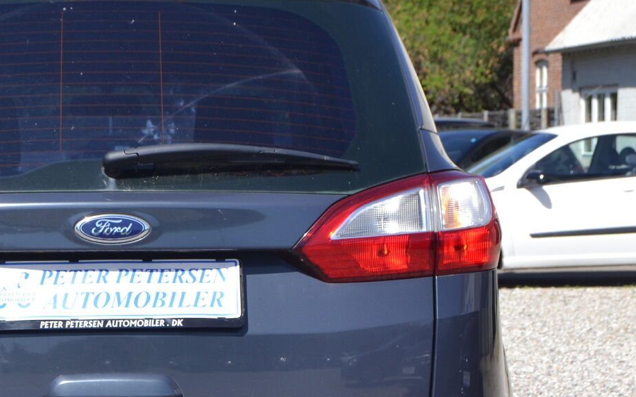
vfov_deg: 12.0
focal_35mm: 109
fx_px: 1889
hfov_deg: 18.9
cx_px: 119
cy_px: 294
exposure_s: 1/250
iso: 100
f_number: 8
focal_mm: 34
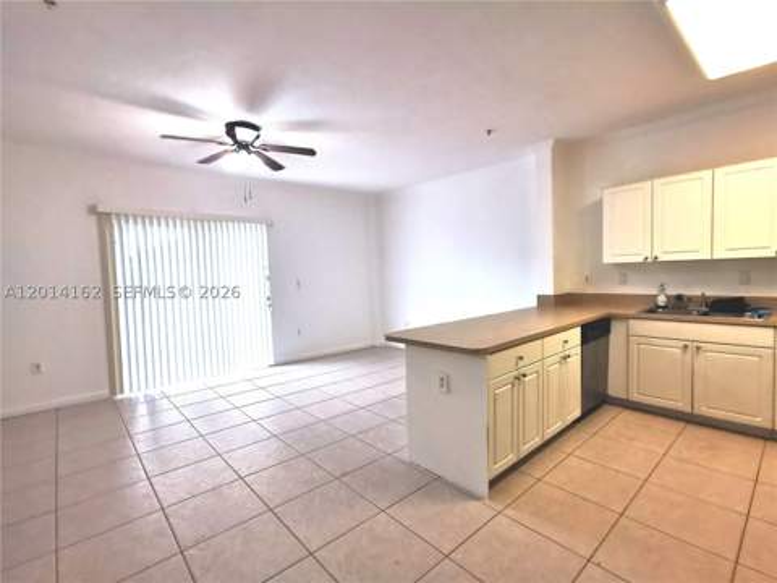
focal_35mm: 17
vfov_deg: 74.7
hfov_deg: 91.0
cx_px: 388
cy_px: 292
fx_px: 382
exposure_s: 1/60
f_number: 2.2
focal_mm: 2.23
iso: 125
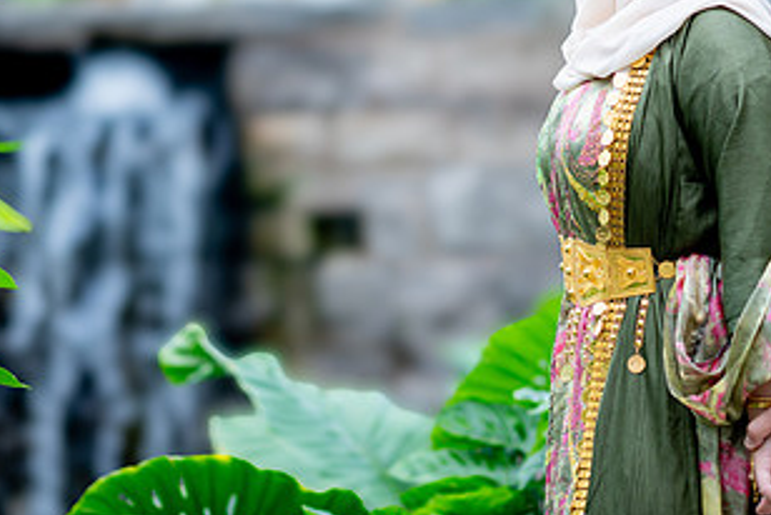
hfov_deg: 12.8
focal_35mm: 160
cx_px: 370
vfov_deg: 8.6
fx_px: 3430
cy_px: 71
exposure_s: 1/400
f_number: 1.4
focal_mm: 85
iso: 100
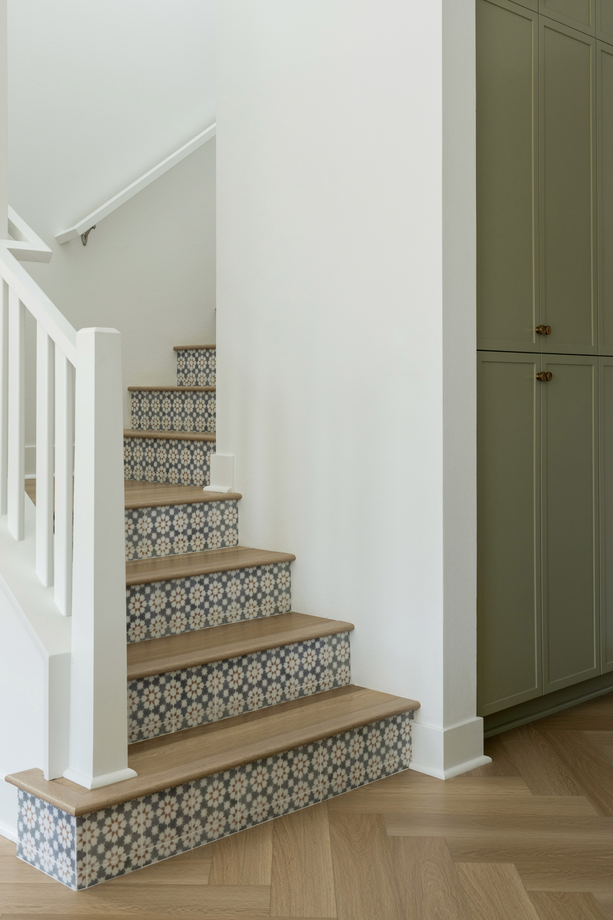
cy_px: 385
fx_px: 1047
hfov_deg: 32.6
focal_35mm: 41
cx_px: 263
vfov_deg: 47.2
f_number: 8
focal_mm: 35
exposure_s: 1/15
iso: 320
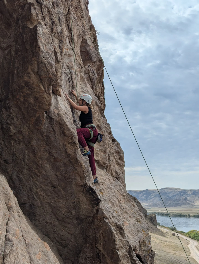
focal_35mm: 50
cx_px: 102
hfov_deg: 29.2
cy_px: 130
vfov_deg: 38.1
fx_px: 382
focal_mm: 6.81
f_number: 1.85
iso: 47
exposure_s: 1/5000
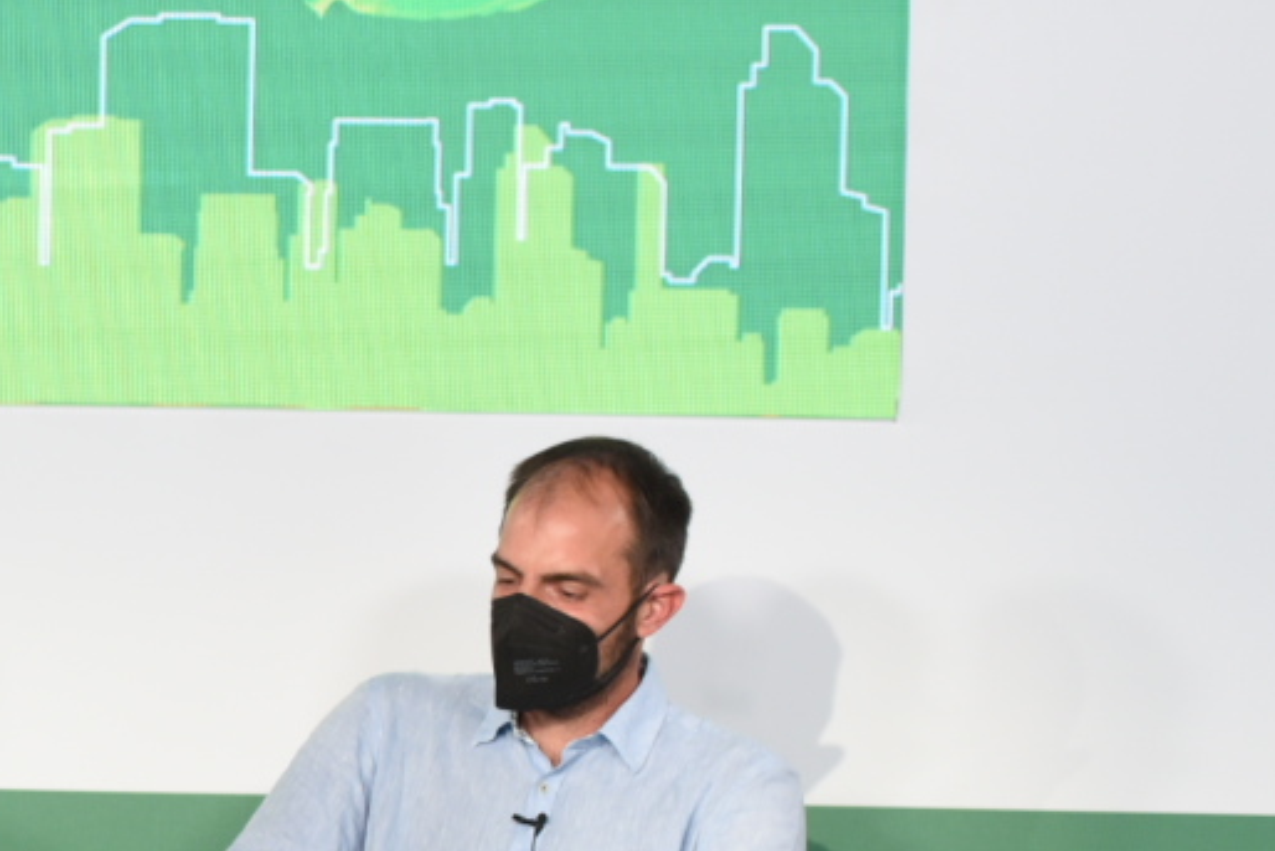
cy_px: 960
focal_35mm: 268
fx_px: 9494
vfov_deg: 5.1
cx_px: -613
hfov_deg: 7.6
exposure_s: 1/160
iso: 1000
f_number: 2.8
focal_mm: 85
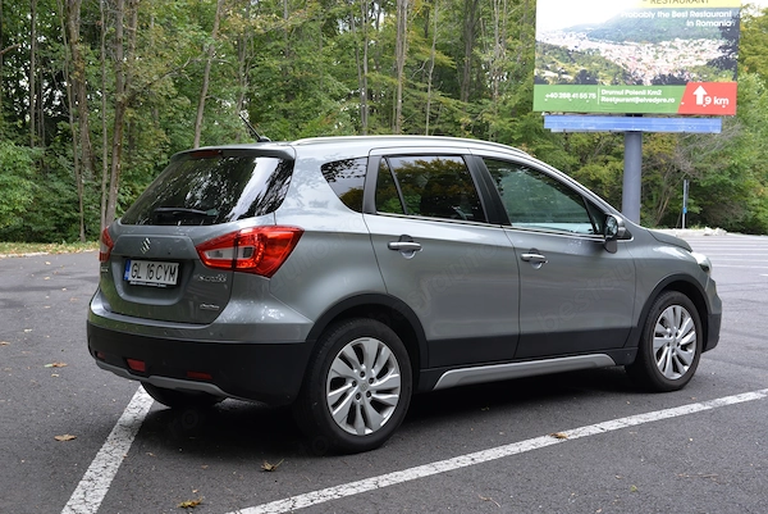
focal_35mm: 50
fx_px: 1067
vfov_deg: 27.0
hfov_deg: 39.6
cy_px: 257
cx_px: 384
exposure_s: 1/30
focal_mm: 50
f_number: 14
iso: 400
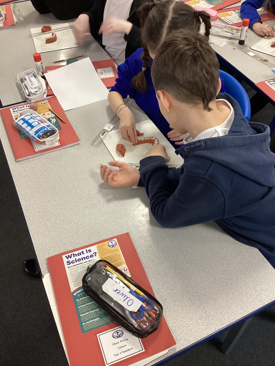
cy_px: 183
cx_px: 138
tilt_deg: -48.7
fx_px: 328
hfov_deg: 45.4
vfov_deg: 58.4
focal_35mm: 31
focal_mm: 3.3
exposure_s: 1/50
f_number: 2.4
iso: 160
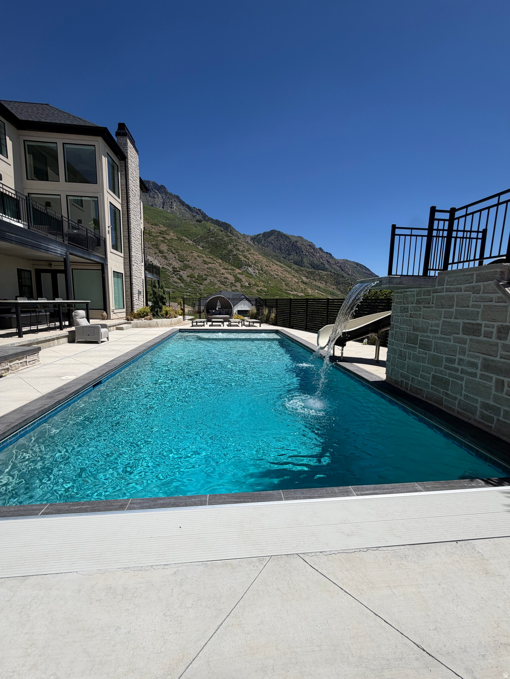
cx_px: 255
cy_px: 340
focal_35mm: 14
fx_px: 275
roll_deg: -1.4
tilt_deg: -7.2
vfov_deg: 102.1
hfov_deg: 85.7
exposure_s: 1/1339
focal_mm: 2.22
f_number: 2.2
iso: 20
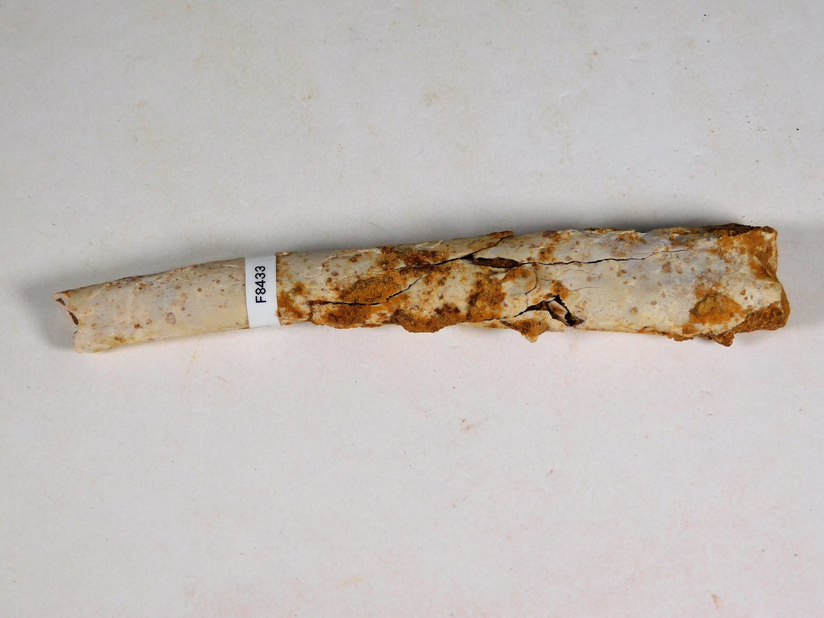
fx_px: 2357
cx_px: 412
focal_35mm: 99
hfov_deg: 19.8
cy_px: 309
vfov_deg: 14.9
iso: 125
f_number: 4.6
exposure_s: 1/400
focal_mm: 17.6
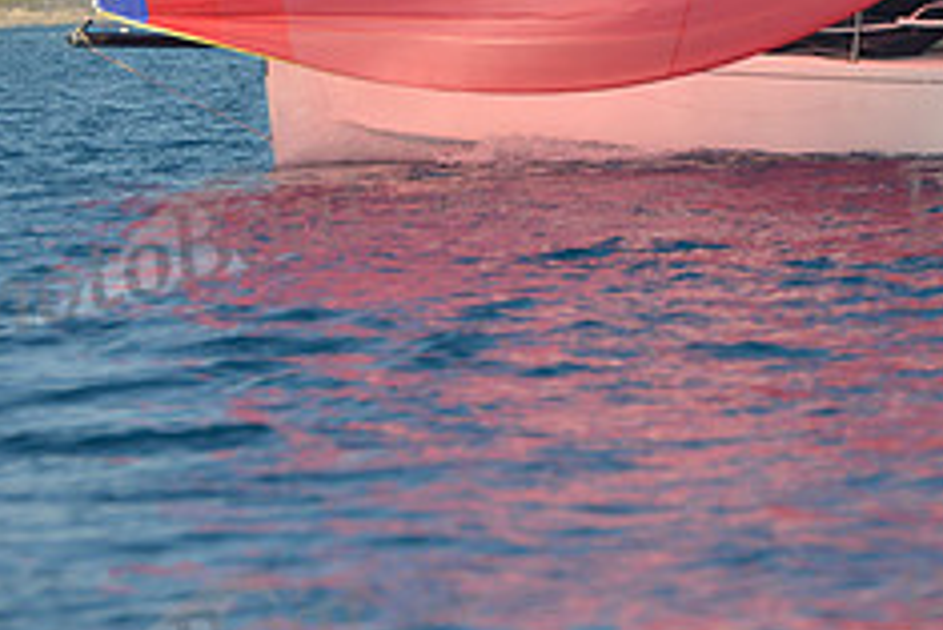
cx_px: 694
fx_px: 12607
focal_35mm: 481
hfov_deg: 4.3
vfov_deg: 2.9
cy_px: -14
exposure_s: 1/800
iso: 200
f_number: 5.6
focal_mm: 195
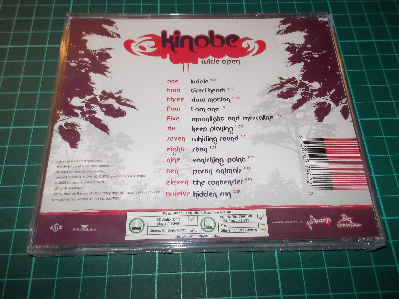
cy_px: 150
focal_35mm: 29
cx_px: 200
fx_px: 334
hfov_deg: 61.7
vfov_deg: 48.2
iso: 200
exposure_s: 1/30
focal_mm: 4.1
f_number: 3.3
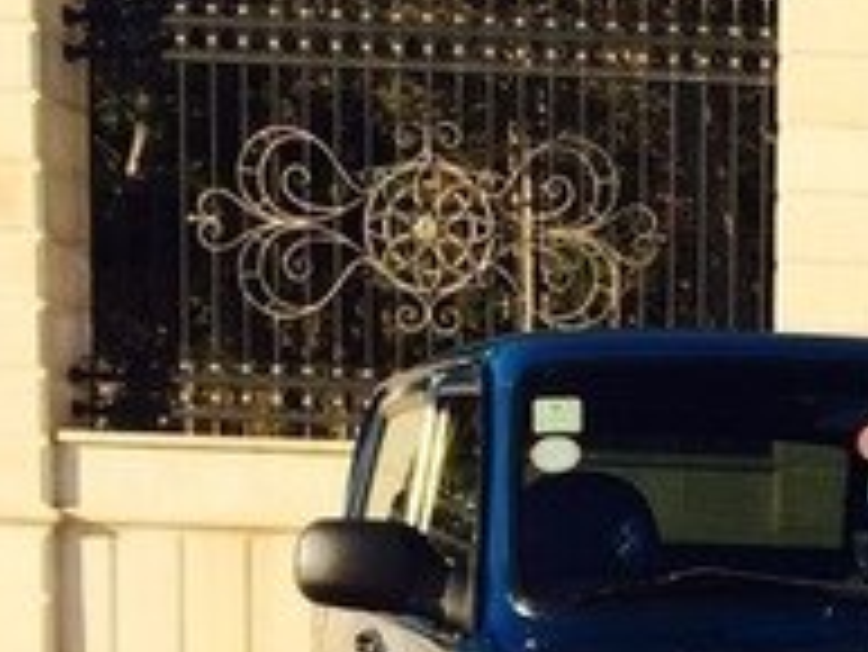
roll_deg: -3.2
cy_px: 834
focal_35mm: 99
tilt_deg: -6.8
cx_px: 1147
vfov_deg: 14.4
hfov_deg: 18.4
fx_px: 2484
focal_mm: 4.15
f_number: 2.2
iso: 32
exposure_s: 1/1172
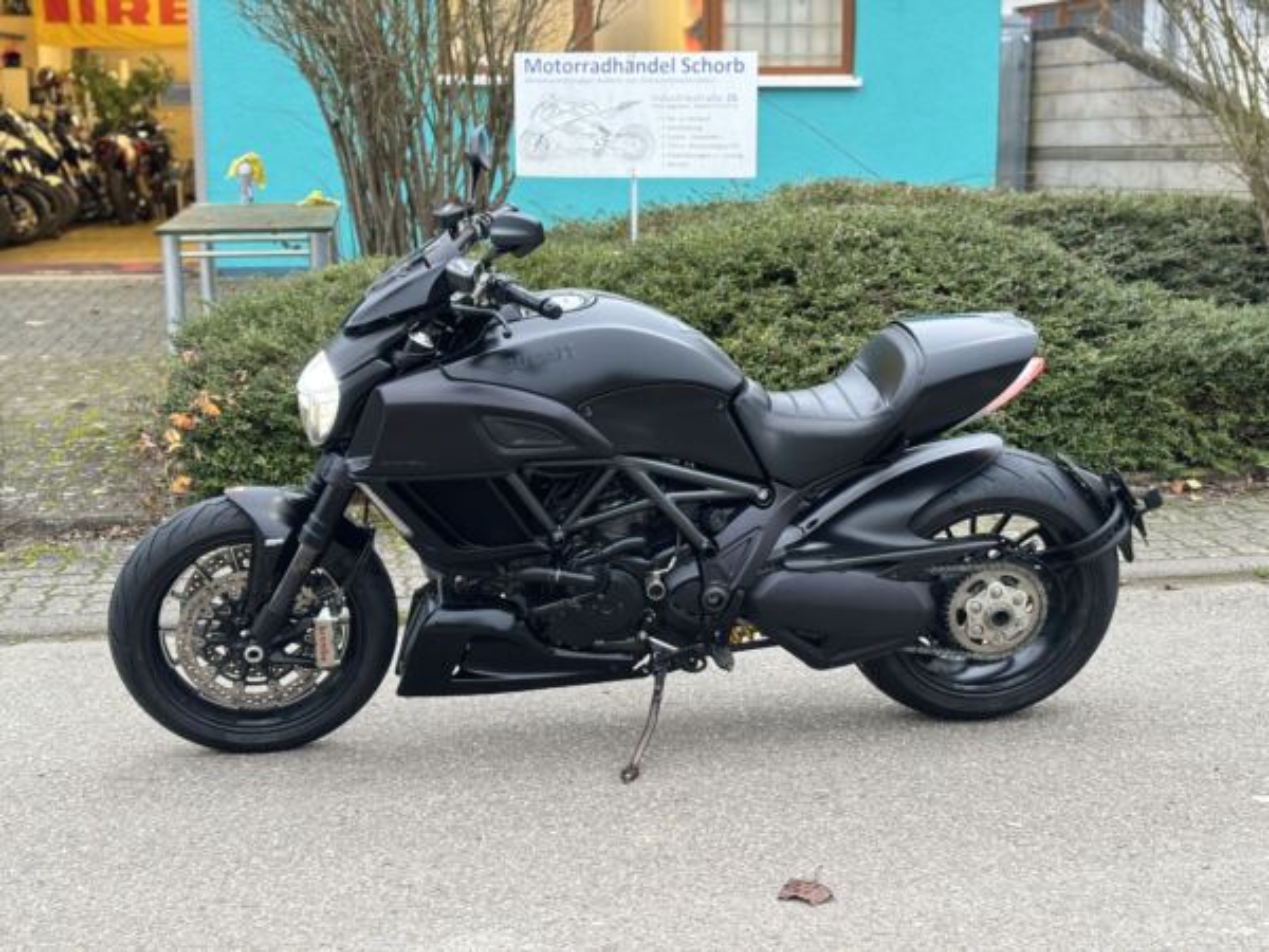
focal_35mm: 52
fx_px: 1906
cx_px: 634
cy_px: 476
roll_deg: +0.2
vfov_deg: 28.0
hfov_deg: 36.8
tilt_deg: -10.3
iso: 125
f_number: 1.6
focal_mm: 5.96
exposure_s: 1/33
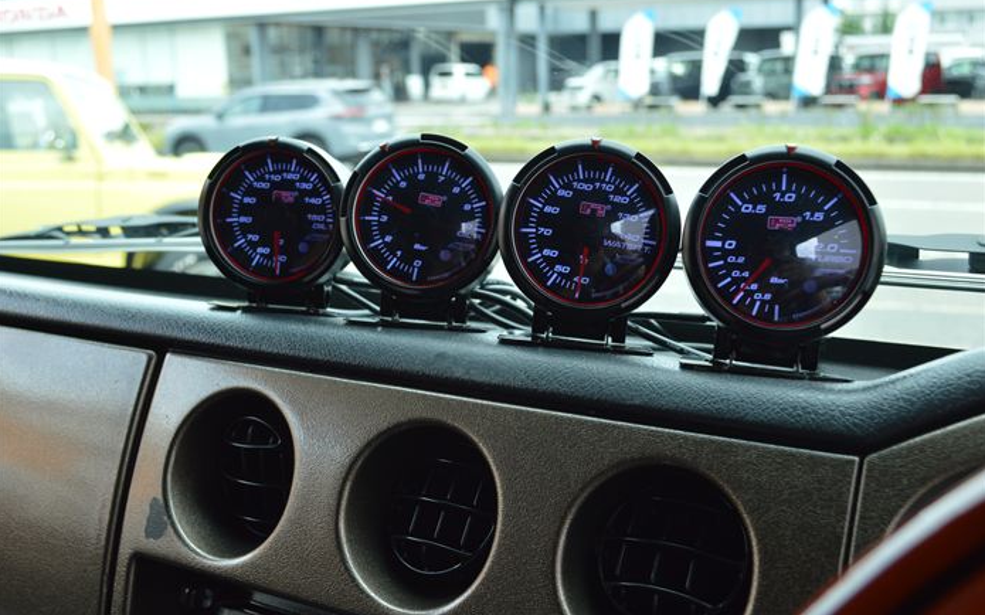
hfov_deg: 49.3
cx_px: 490
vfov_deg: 32.0
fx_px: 1074
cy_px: 311
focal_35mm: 40
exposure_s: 1/125
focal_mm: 26
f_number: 5.6
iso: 280
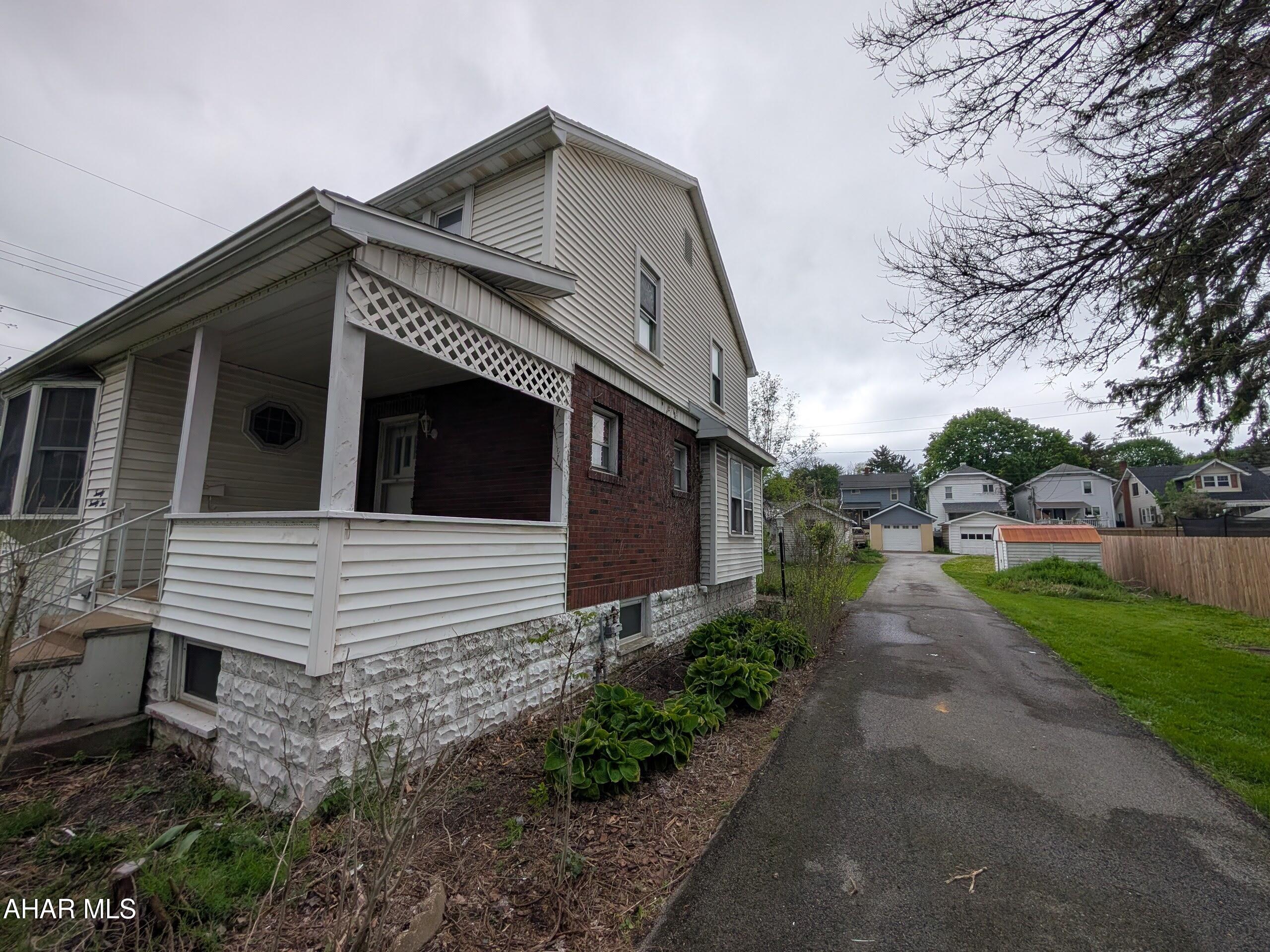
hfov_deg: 110.5
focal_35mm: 12
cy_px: 476
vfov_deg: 94.5
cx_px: 635
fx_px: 440
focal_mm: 2.02
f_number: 1.7
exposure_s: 1/2660
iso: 50
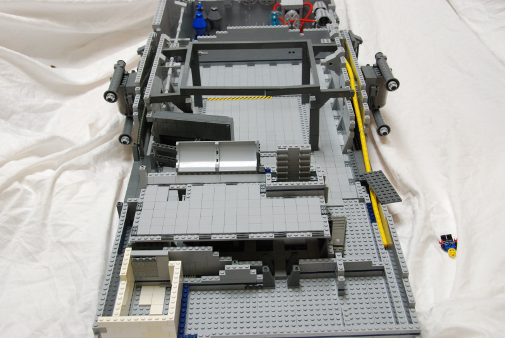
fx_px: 569
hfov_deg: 47.9
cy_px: 169
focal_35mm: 40
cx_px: 252
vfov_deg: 33.1
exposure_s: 1/15
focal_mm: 27
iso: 800
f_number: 8
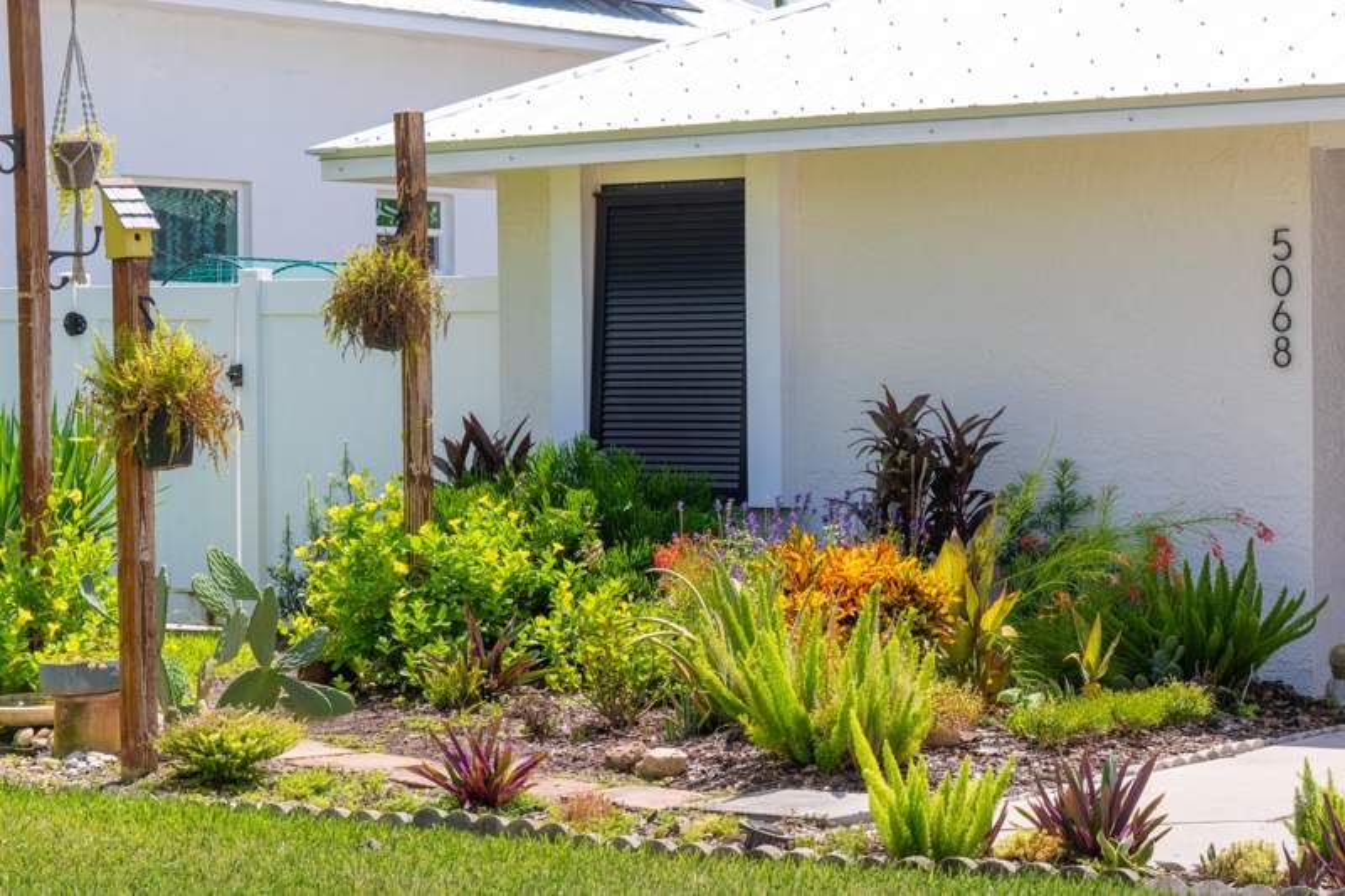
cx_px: 672
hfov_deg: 21.9
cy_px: 448
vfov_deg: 14.7
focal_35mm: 93
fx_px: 3474
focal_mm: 93
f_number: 10
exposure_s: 1/320
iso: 200
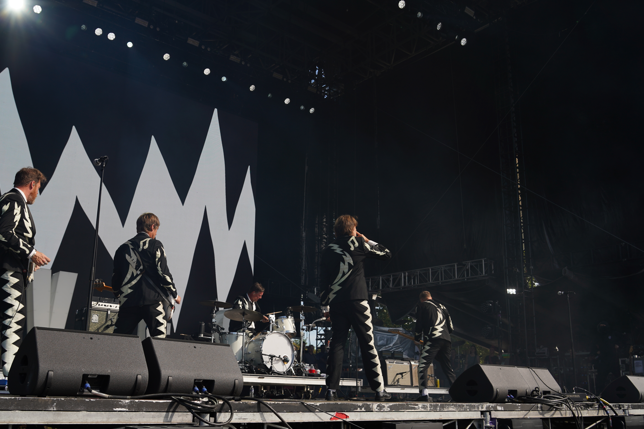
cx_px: 303
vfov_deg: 40.0
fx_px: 590
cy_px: 223
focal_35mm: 33
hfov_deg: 57.2
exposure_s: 1/320
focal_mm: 31
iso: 100
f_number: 6.3
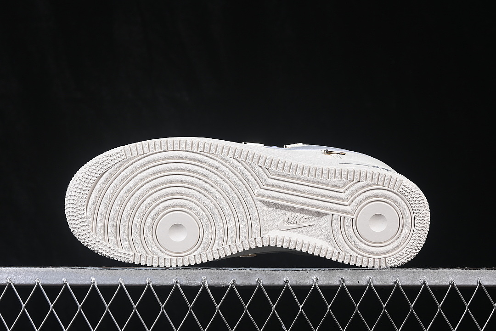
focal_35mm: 75
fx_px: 1033
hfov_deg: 27.0
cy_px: 166
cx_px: 248
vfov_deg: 18.2
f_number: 8
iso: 160
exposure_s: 1/80
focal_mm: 50
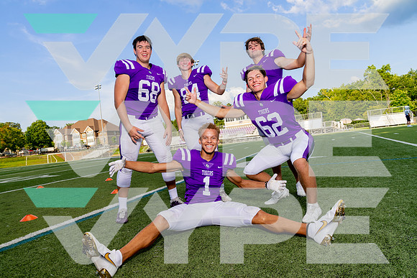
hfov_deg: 73.7
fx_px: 278
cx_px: 208
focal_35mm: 24
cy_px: 139
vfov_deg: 53.2
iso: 200
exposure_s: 1/200
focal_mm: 24
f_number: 9
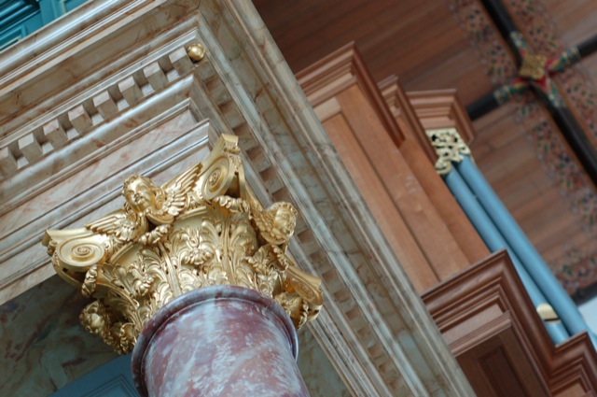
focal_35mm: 75
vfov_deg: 18.1
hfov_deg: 27.0
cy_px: 198
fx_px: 1242
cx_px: 298
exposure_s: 1/60
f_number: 4
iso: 800
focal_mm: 50
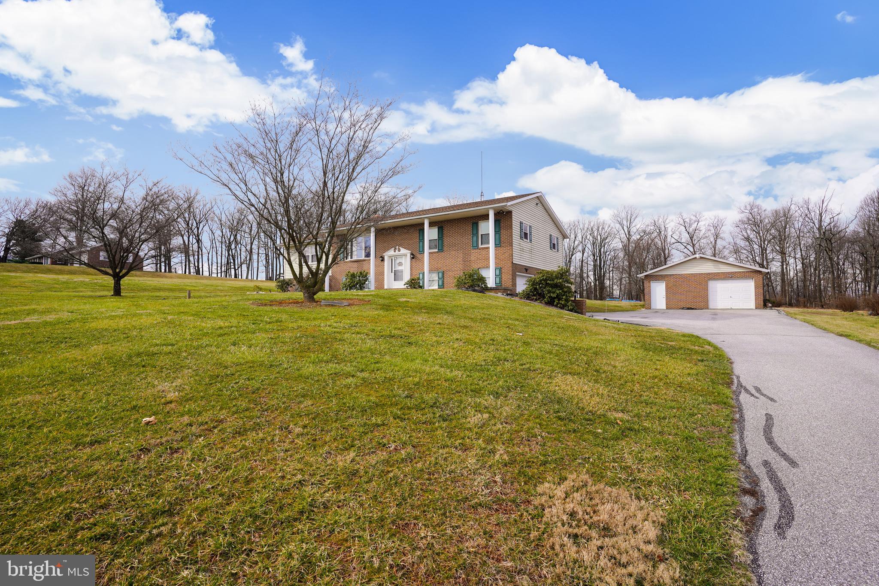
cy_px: 293
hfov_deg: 93.3
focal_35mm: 17
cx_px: 440
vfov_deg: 70.4
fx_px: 415
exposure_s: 1/125
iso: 100
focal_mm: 17
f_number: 9
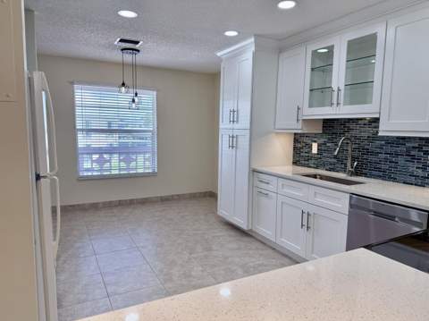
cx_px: 214
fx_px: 297
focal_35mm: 24
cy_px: 160
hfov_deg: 71.7
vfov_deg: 56.7
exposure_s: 1/240
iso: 125
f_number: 1.78
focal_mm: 6.76
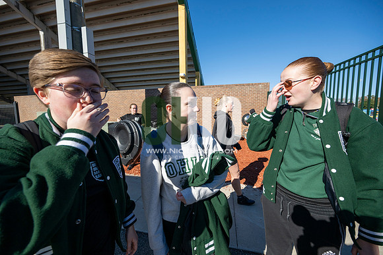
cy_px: 128
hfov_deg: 104.2
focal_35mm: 14
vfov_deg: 81.2
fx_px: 149
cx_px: 192
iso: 400
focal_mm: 14
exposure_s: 1/2000
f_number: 5
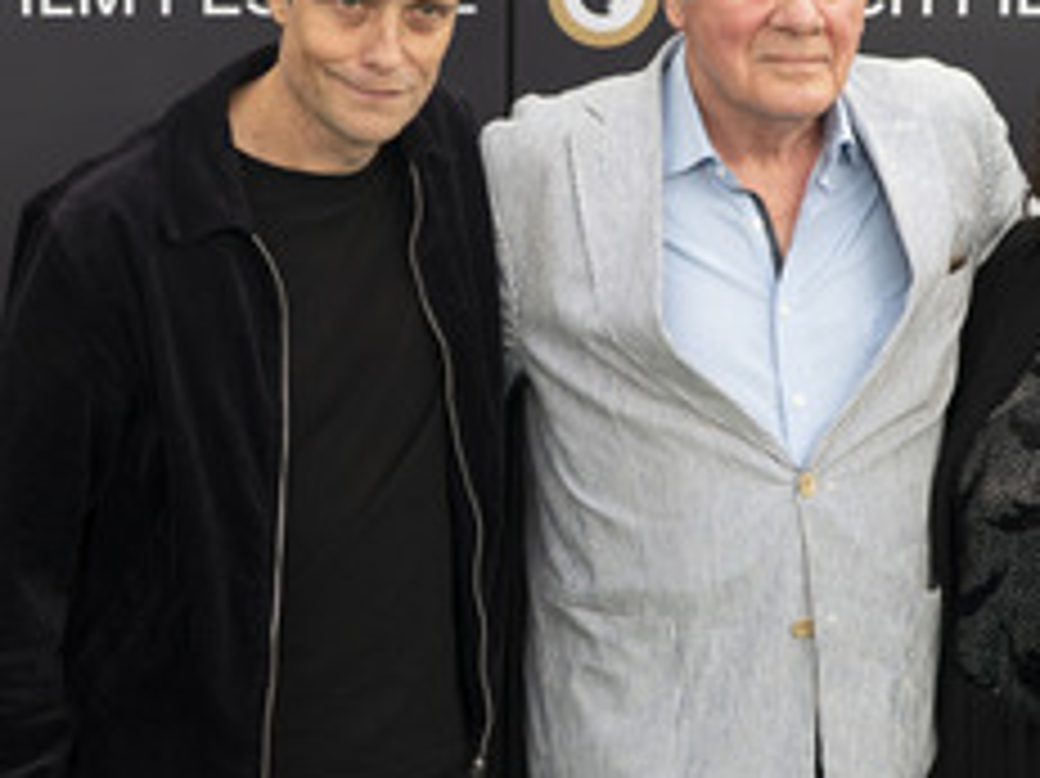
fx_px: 4624
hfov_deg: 12.8
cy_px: 401
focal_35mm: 154
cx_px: 580
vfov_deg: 9.6
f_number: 4.5
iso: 400
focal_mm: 79
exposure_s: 1/200
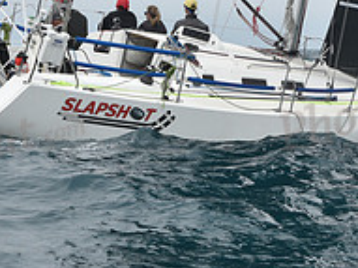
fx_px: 2357
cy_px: 31
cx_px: 184
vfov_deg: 6.5
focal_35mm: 228
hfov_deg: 8.7
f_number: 10
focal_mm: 78
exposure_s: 1/800
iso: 250
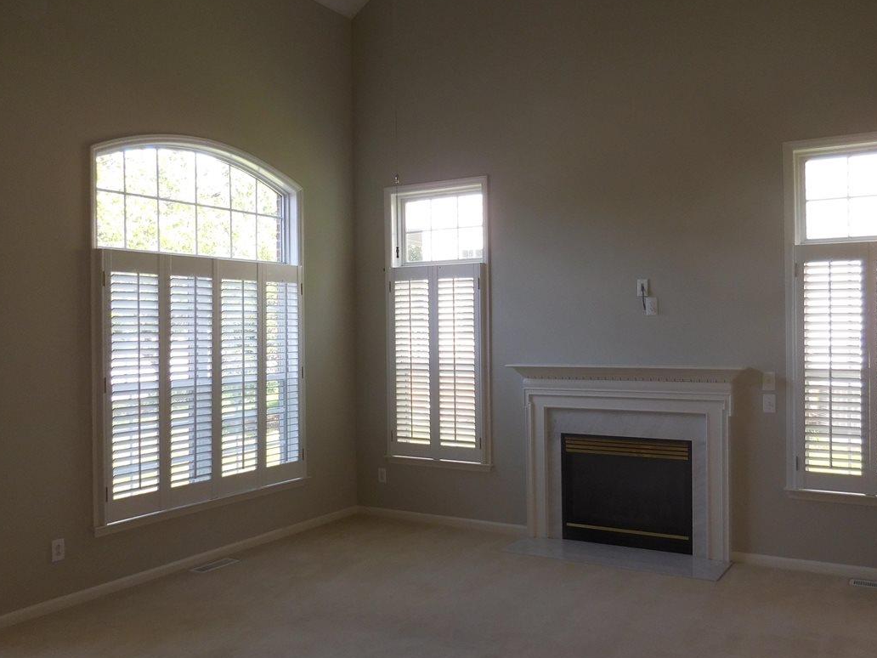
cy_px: 328
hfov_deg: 58.3
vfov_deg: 45.4
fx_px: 785
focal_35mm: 31
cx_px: 466
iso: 125
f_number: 3.3
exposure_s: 1/80
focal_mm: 4.5
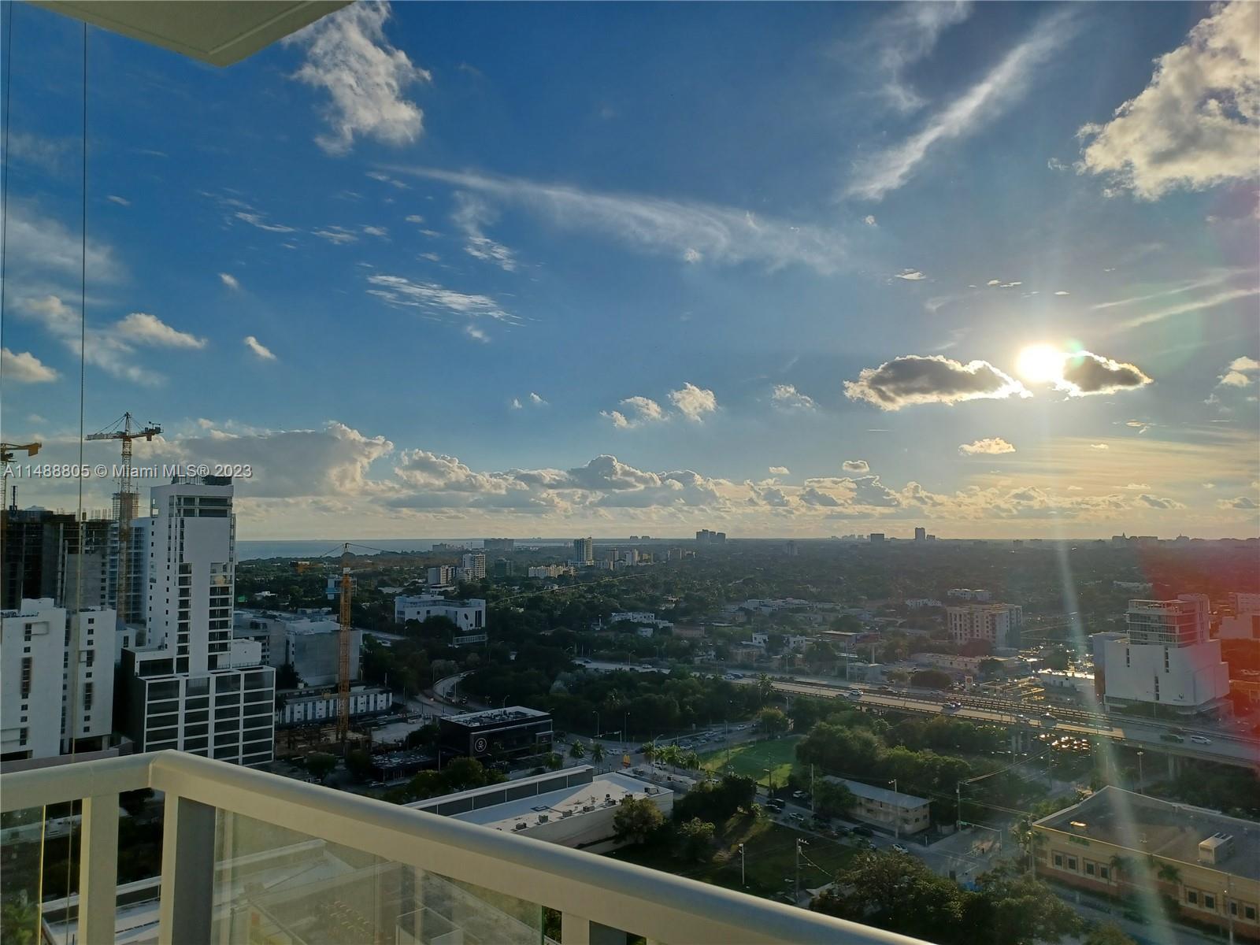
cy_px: 472
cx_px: 630
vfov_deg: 54.9
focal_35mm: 25
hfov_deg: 69.4
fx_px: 910
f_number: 1.8
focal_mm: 4.6
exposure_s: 1/1120
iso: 32
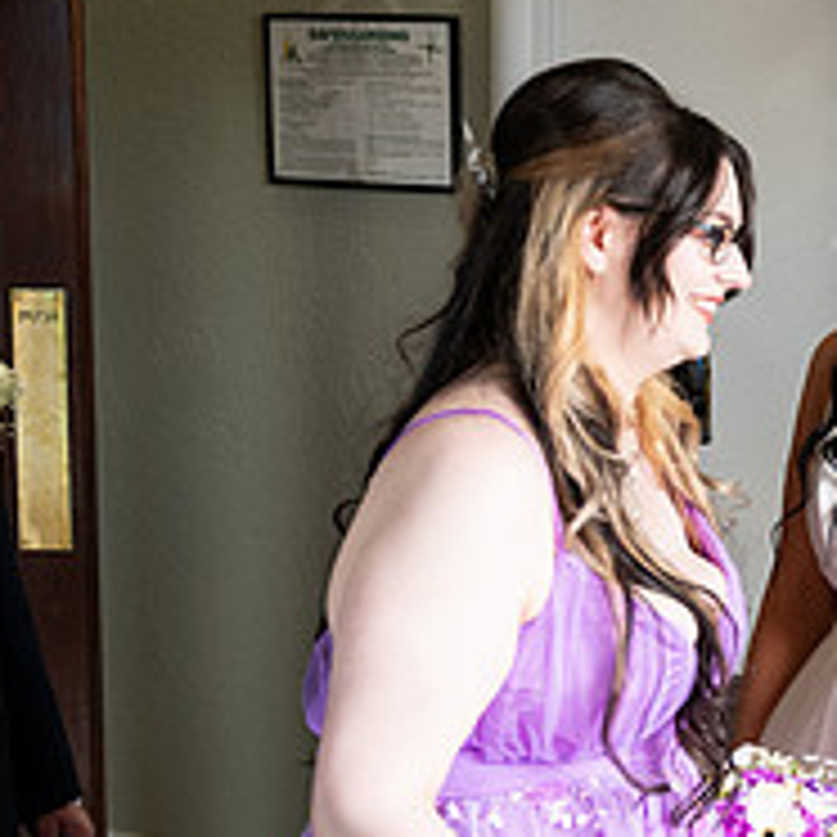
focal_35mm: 82
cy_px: 407
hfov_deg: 19.6
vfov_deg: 21.1
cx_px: 1062
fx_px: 2243
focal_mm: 31
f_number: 3.5
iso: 640
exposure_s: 1/160
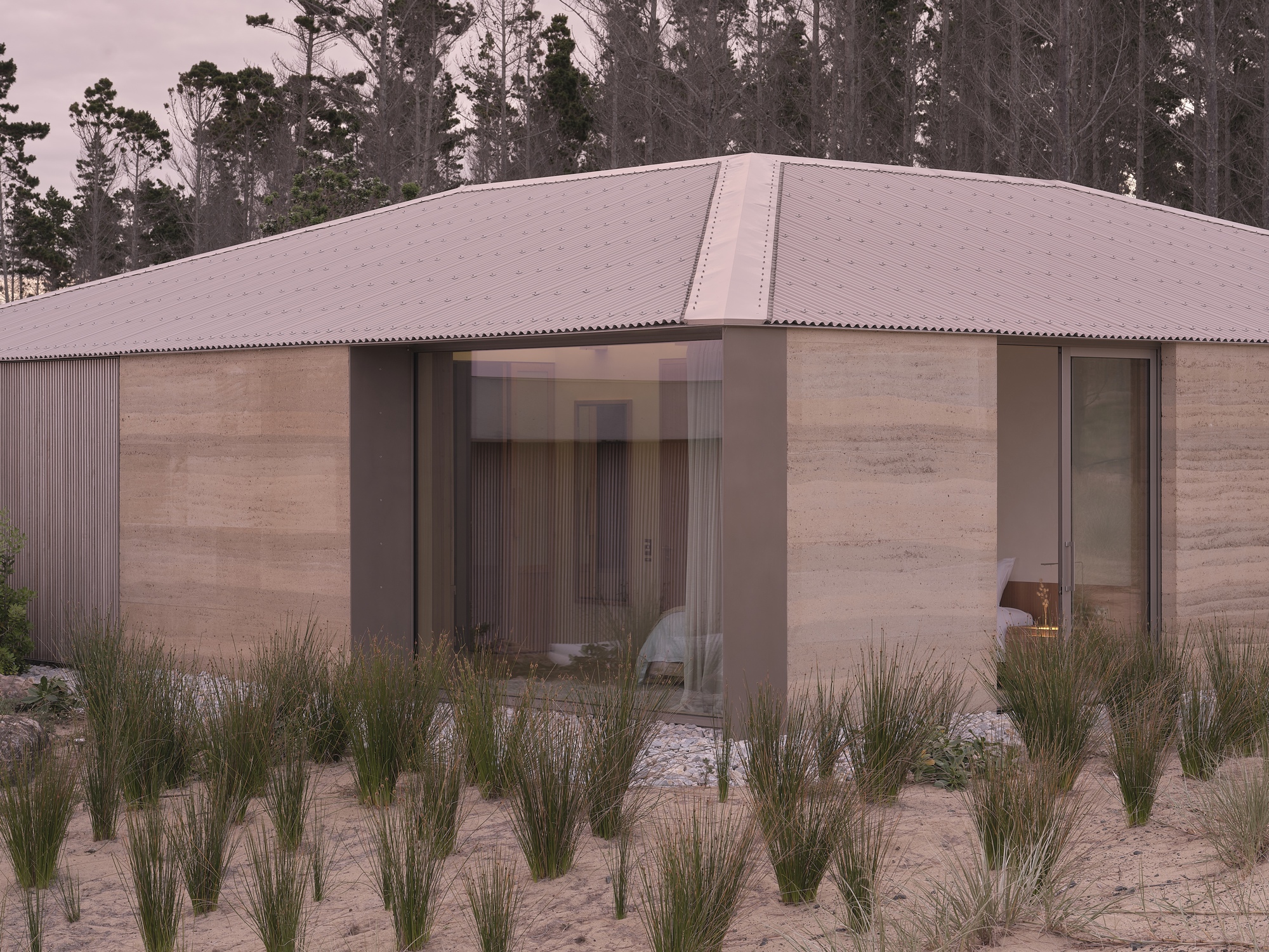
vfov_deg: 18.7
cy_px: 476
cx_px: 634
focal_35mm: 79
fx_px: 2896
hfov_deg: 24.7
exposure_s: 1.5
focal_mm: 100
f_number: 16
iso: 160
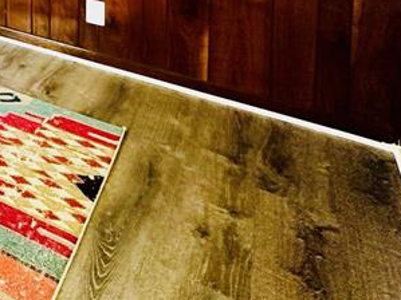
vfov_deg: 22.9
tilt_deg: -2.3
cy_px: -178
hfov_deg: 28.8
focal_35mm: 48
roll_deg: -0.1
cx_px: -169
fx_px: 556
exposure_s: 1/60
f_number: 2.2
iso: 250
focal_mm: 2.22
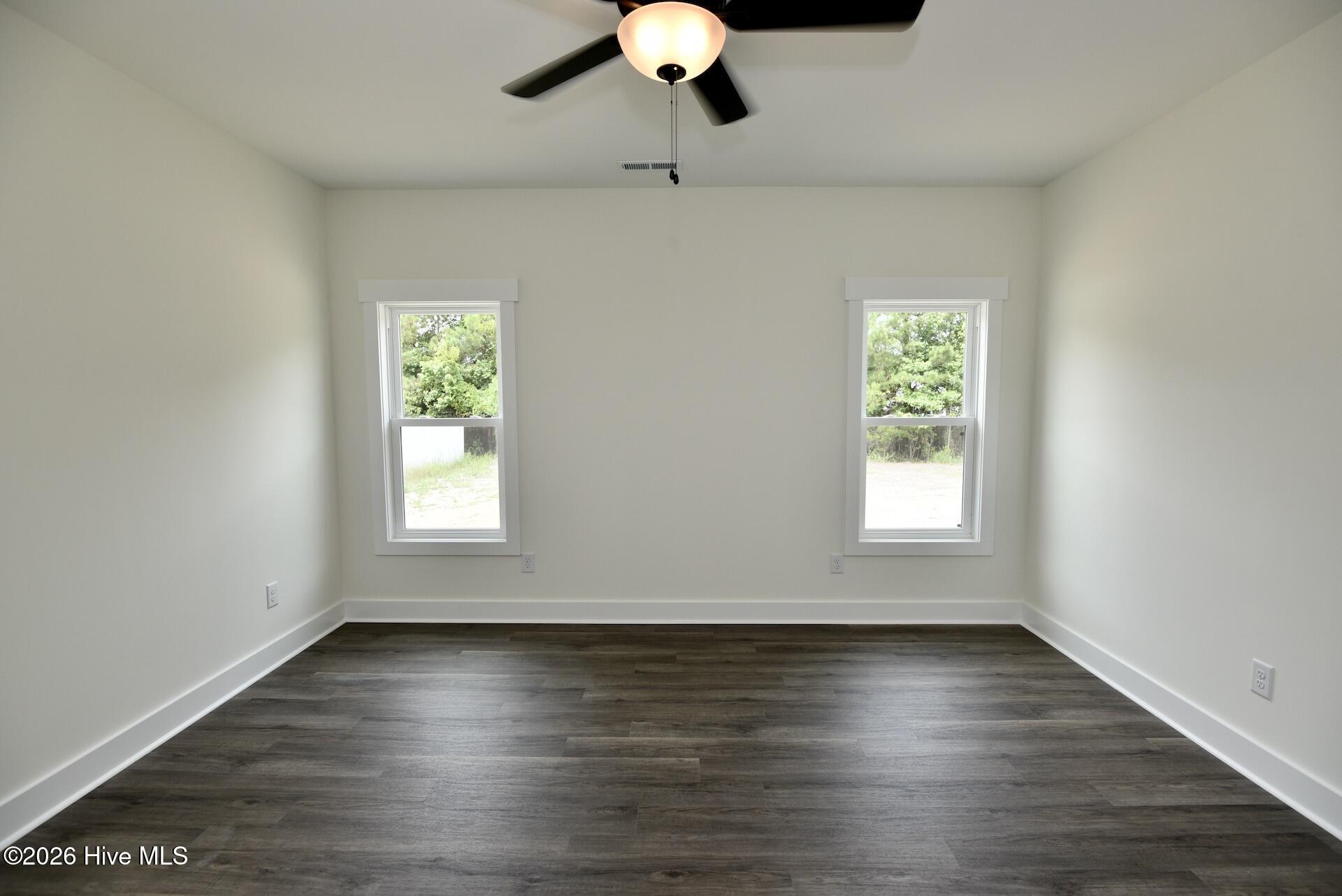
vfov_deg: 73.8
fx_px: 597
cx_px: 671
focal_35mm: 16
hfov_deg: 96.7
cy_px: 448
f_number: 5.6
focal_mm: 16
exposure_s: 1/125
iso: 320
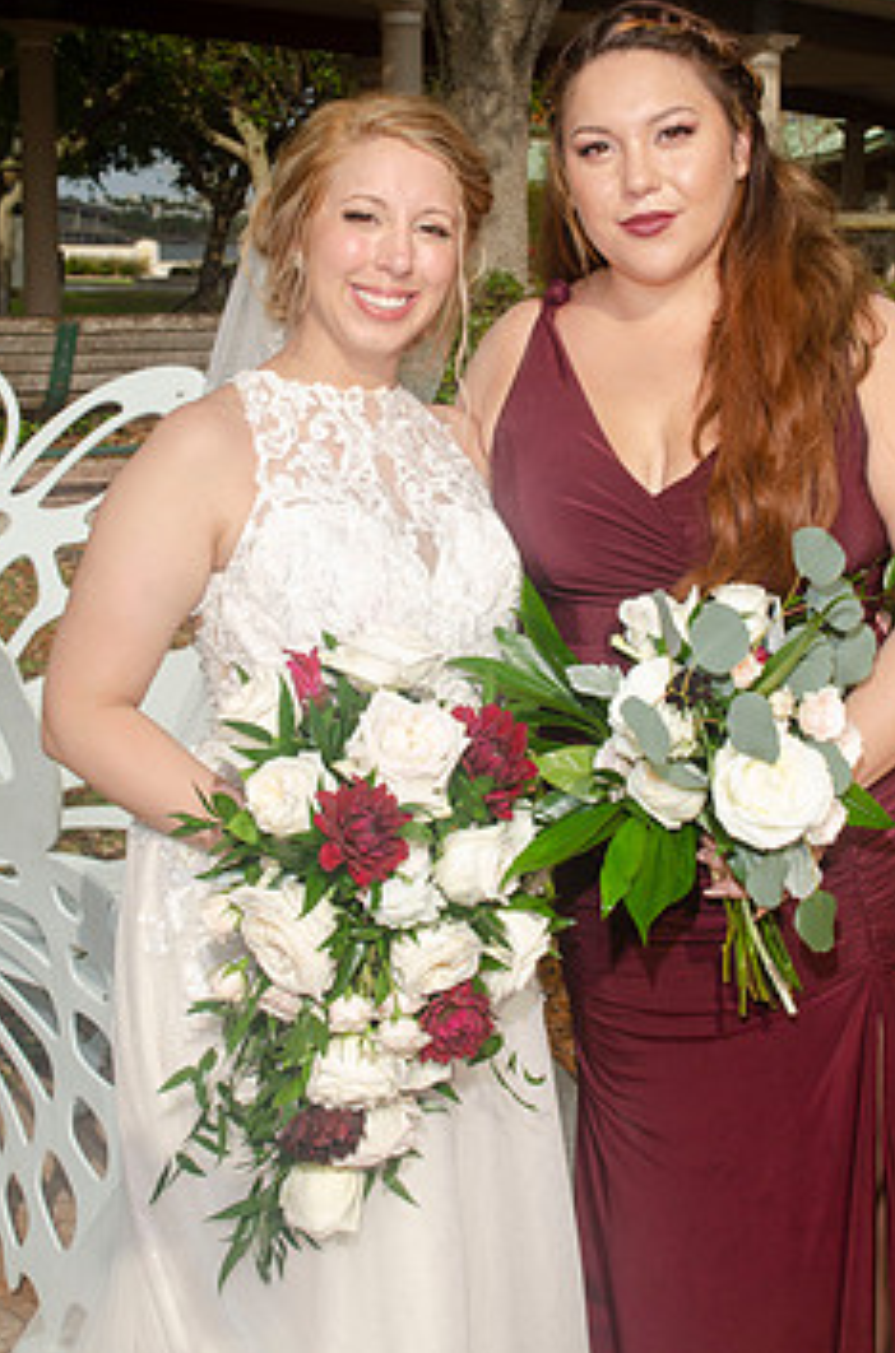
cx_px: 513
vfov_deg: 32.8
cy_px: 527
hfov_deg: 22.1
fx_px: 2288
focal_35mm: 61
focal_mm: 32
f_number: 10
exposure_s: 1/250
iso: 100
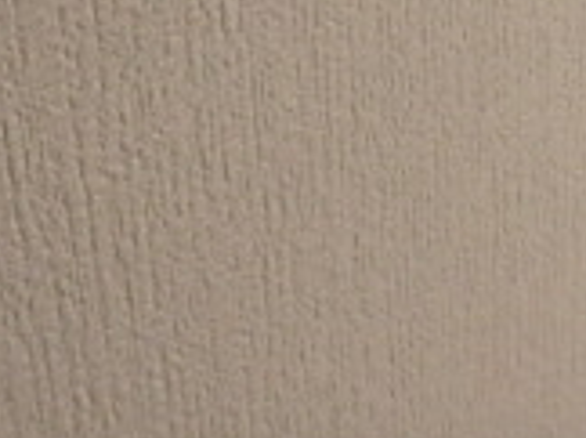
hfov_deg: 23.0
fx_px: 1403
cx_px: 528
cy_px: -351
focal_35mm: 83
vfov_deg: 15.3
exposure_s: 1/30
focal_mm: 3.7
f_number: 3.5
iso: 250
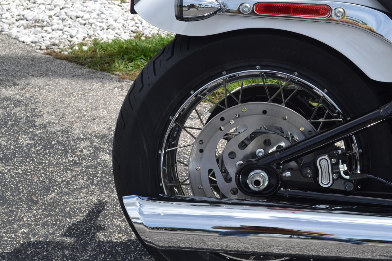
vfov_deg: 23.8
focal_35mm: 57
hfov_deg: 34.5
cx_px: 282
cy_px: 114
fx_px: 621
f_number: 8
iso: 100
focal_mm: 24
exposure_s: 1/250
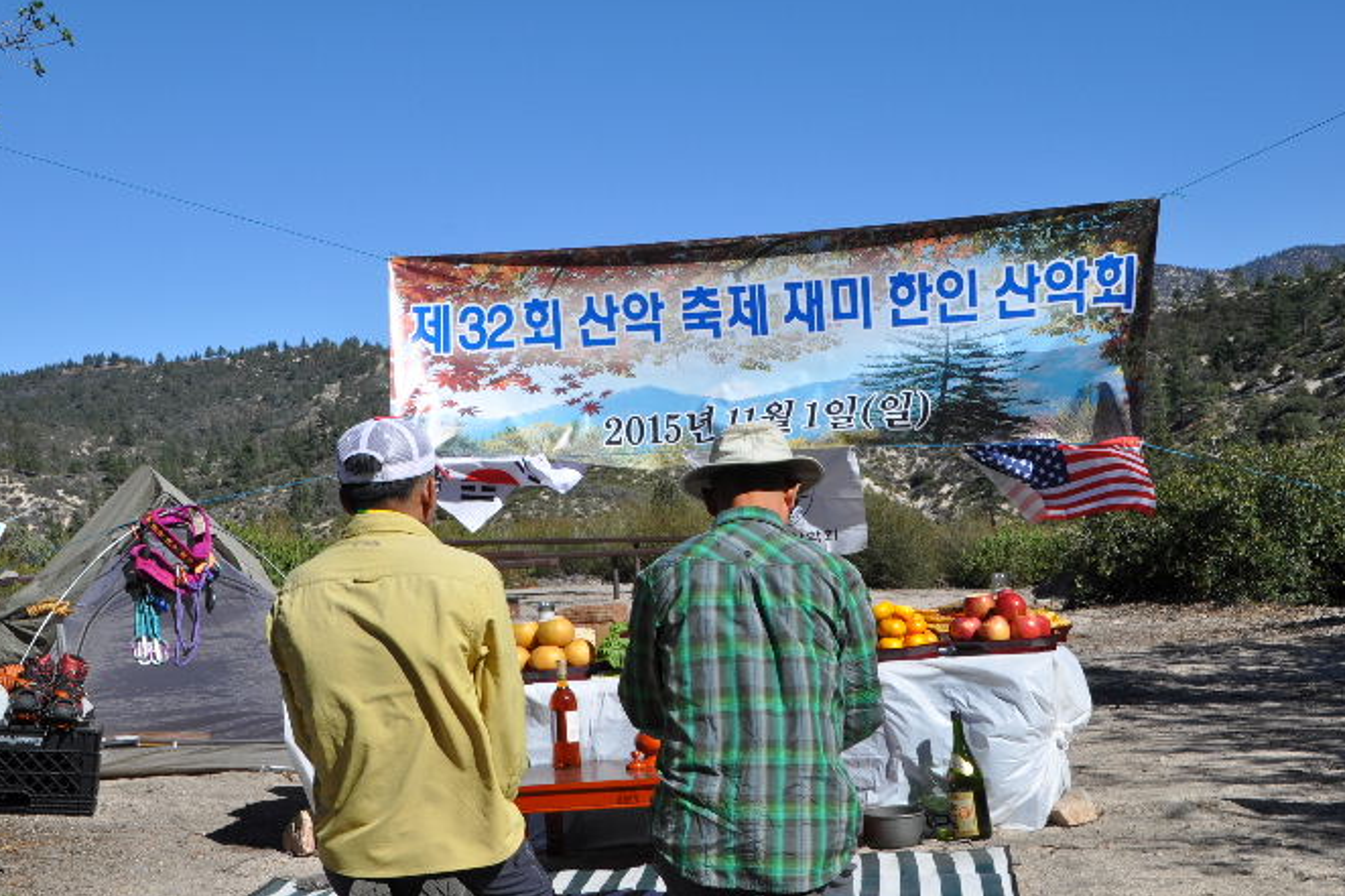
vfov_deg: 25.5
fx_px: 1980
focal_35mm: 53
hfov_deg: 37.5
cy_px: 515
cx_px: 746
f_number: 14
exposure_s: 1/200
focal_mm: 30
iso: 200
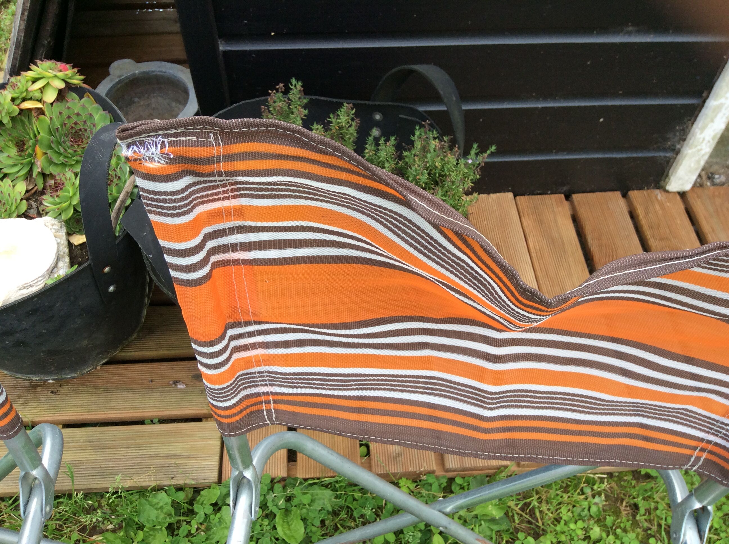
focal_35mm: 32
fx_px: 673
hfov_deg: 56.9
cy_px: 272
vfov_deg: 44.1
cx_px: 364
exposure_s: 1/252
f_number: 2.4
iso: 32
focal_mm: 3.3
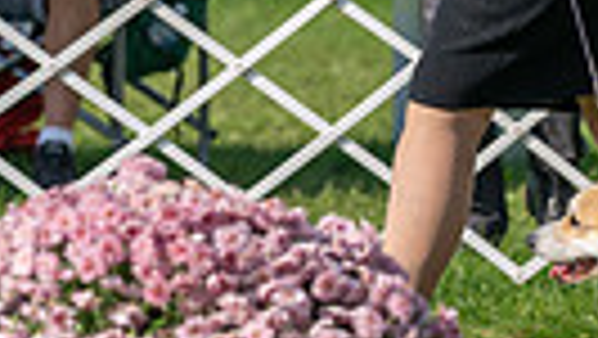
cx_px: 670
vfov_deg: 2.0
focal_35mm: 602
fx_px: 9551
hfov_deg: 3.6
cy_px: -131
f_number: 4
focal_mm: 132
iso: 100
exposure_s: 1/1250
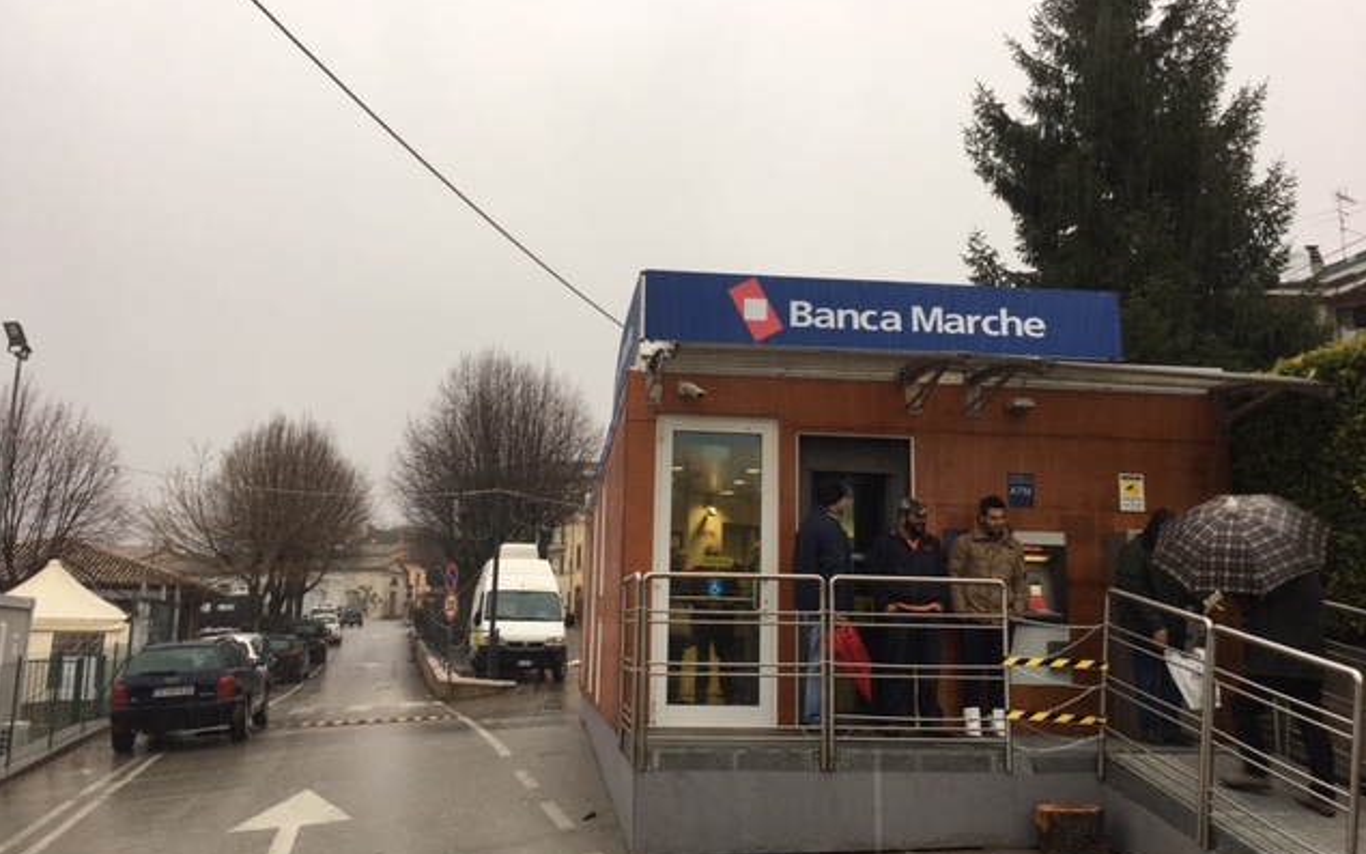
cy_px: 437
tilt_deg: +10.4
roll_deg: -1.0
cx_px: 682
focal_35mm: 31
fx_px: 1154
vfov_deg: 40.6
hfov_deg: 61.2
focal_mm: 4.15
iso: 25
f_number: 2.2
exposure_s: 1/50
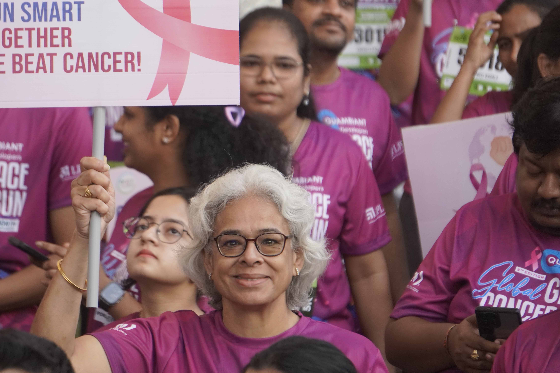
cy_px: 137
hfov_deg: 5.1
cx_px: 190
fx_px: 6237
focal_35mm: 401
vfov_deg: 3.4
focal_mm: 202
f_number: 6.3
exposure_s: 1/320
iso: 1000
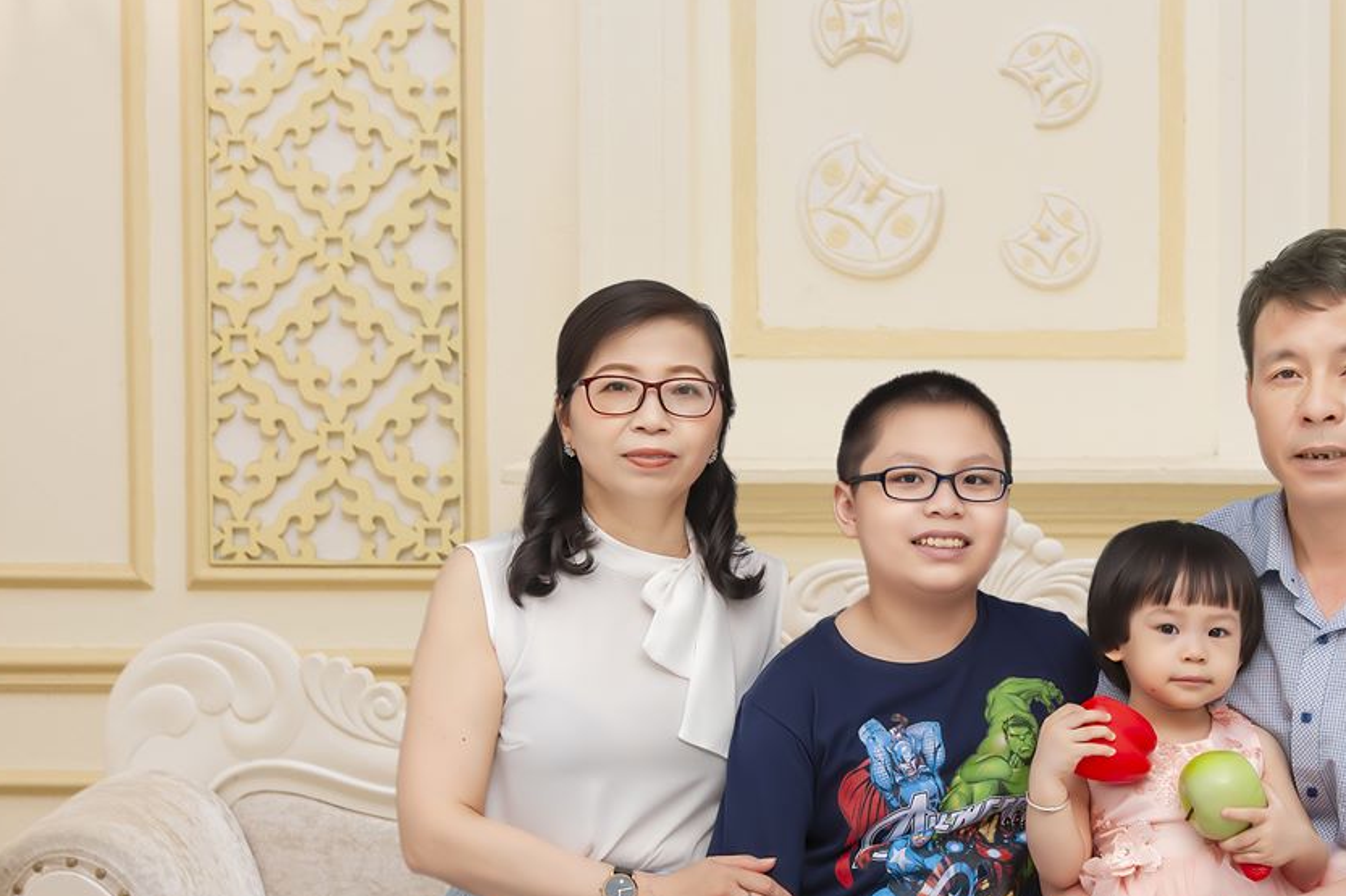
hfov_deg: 30.1
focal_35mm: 66
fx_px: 2467
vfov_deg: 20.6
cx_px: 965
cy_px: 559
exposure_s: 1/125
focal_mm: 44
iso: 320
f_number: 5.6
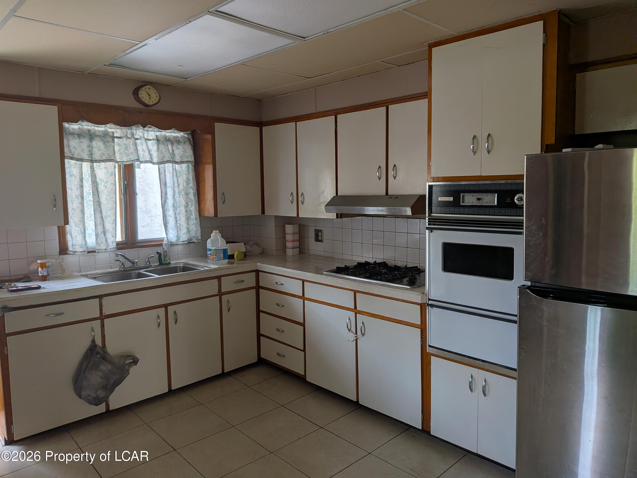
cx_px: 318
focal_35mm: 24
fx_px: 442
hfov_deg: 71.6
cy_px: 239
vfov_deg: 56.8
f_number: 1.7
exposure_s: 1/120
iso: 44
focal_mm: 4.53
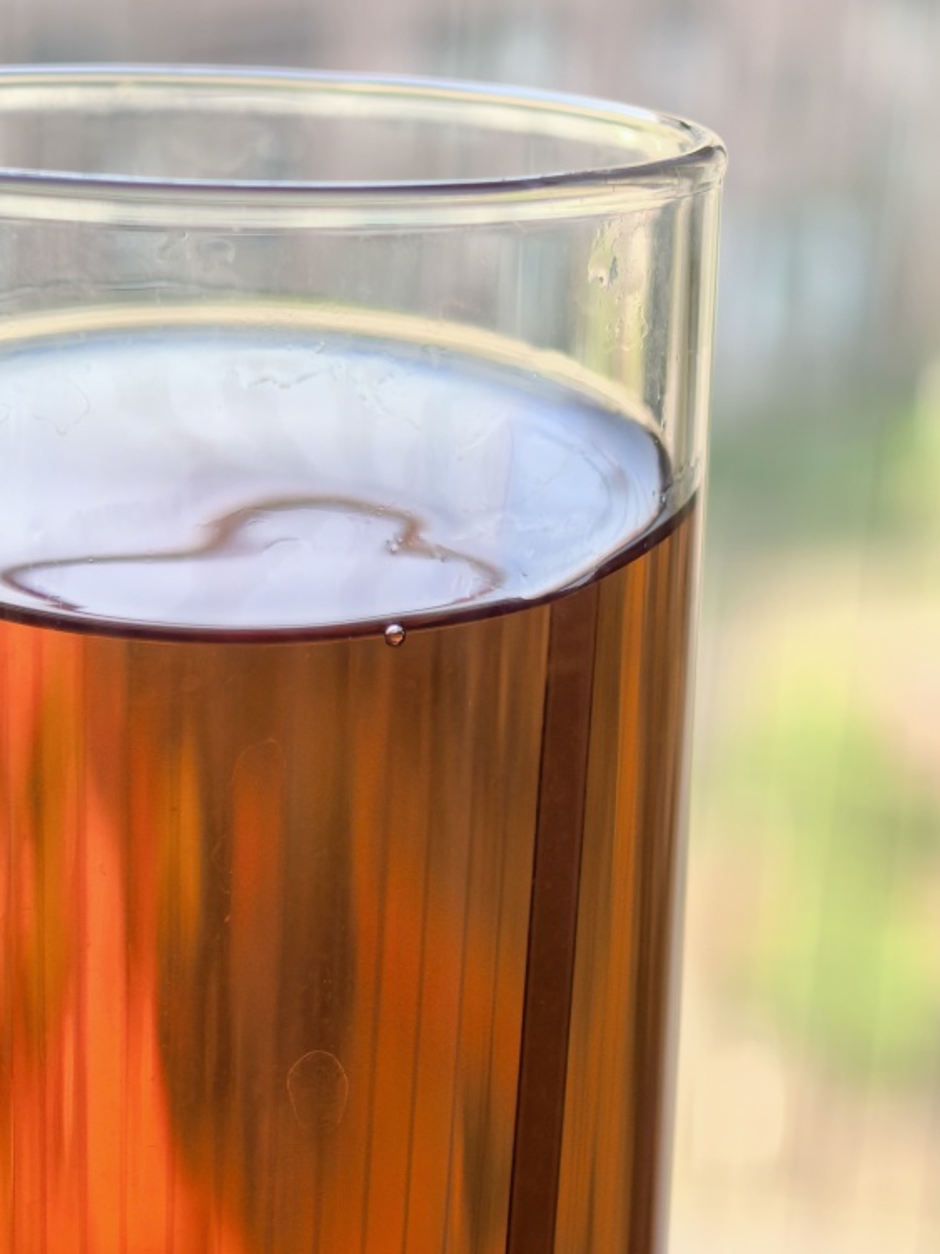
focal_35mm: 135
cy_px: 869
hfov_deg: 11.0
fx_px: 4889
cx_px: 316
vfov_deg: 14.6
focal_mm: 15
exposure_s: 1/975
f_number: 2.1
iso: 400
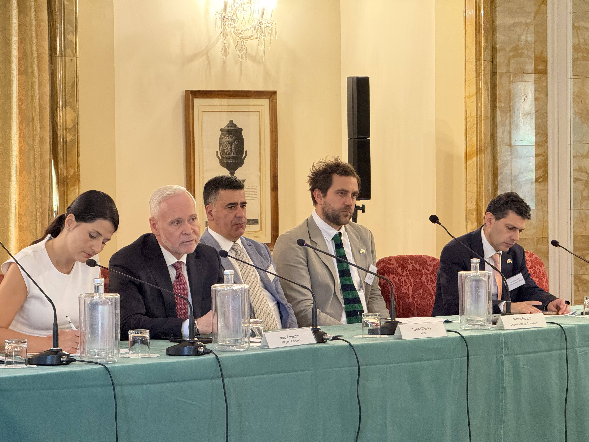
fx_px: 2042
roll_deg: +0.4
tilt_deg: -1.3
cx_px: 294
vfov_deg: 12.3
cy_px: 221
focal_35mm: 120
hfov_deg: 16.4
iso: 640
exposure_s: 1/60
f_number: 2.8
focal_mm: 15.66
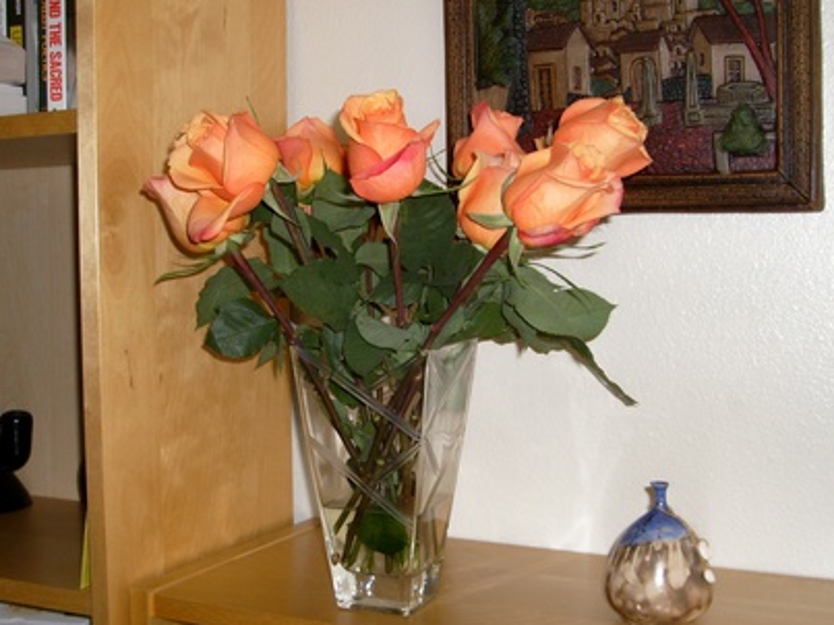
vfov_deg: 30.9
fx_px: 1132
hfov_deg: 40.4
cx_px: 439
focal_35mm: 47
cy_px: 310
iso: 100
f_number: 3
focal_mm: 7.2
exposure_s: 1/45
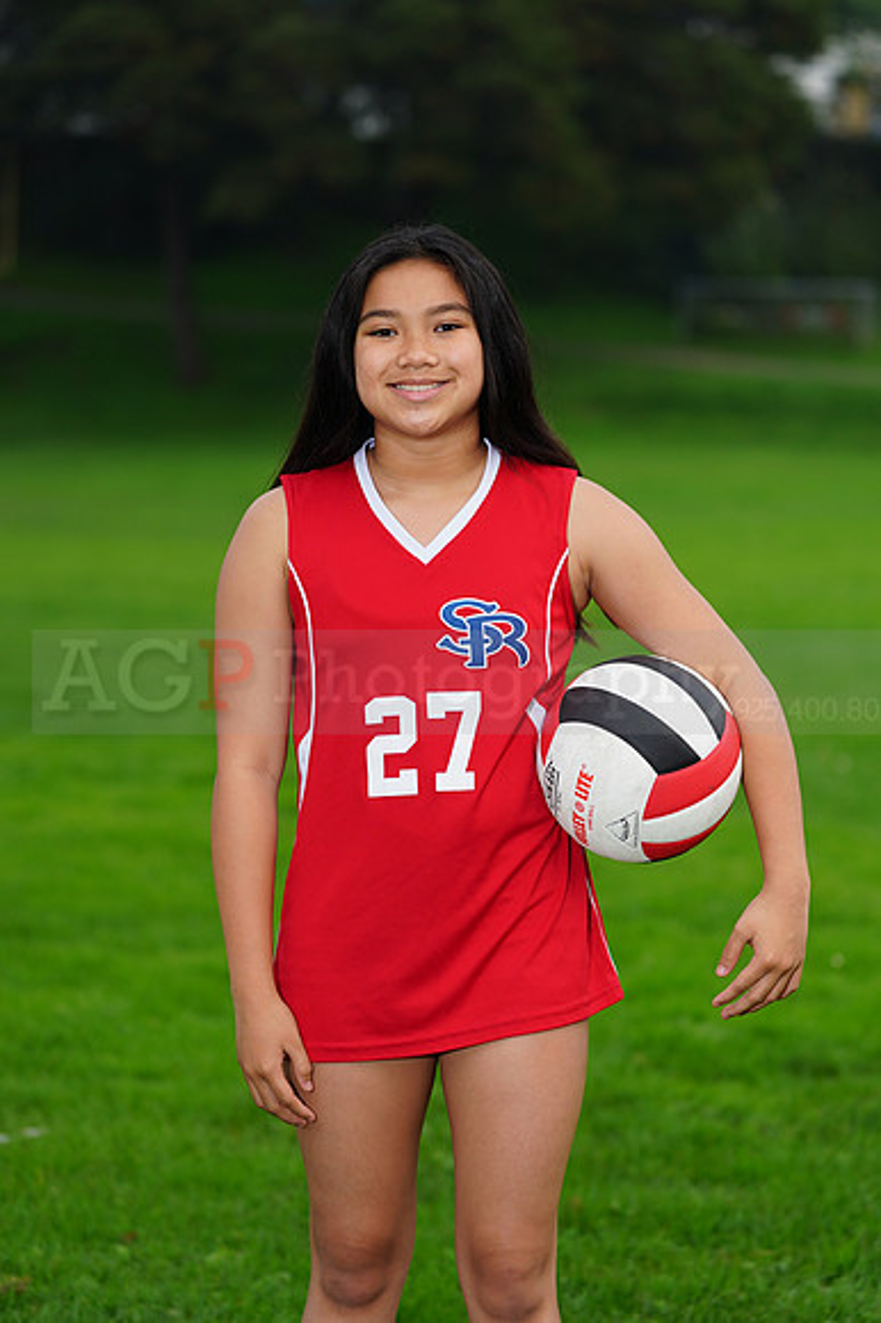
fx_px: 5512
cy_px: 662
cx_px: 440
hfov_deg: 9.1
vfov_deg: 13.7
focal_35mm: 150
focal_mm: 150
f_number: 5
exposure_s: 1/200
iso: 200
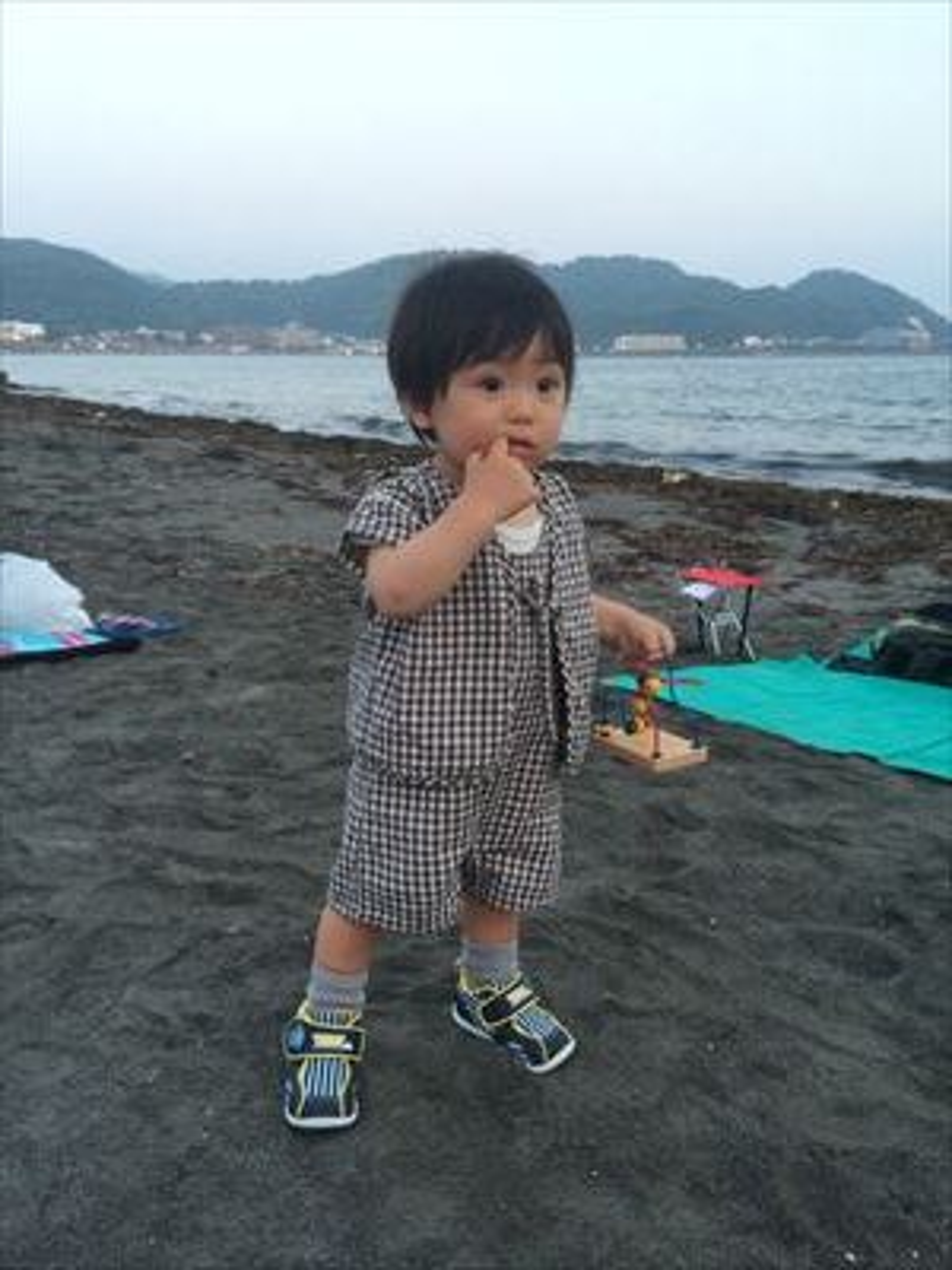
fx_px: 1100
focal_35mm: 30
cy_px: 635
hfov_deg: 46.8
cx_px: 476
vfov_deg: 60.0
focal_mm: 4.12
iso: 50
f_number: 2.2
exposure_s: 1/30
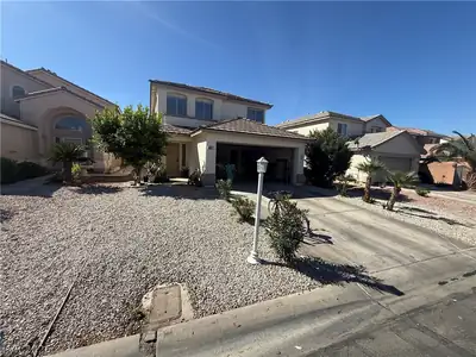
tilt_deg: -5.8
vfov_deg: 85.7
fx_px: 193
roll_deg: -3.4
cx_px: 238
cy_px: 178
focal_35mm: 14
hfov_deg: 102.1
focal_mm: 2.22
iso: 50
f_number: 2.2
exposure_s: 1/1848
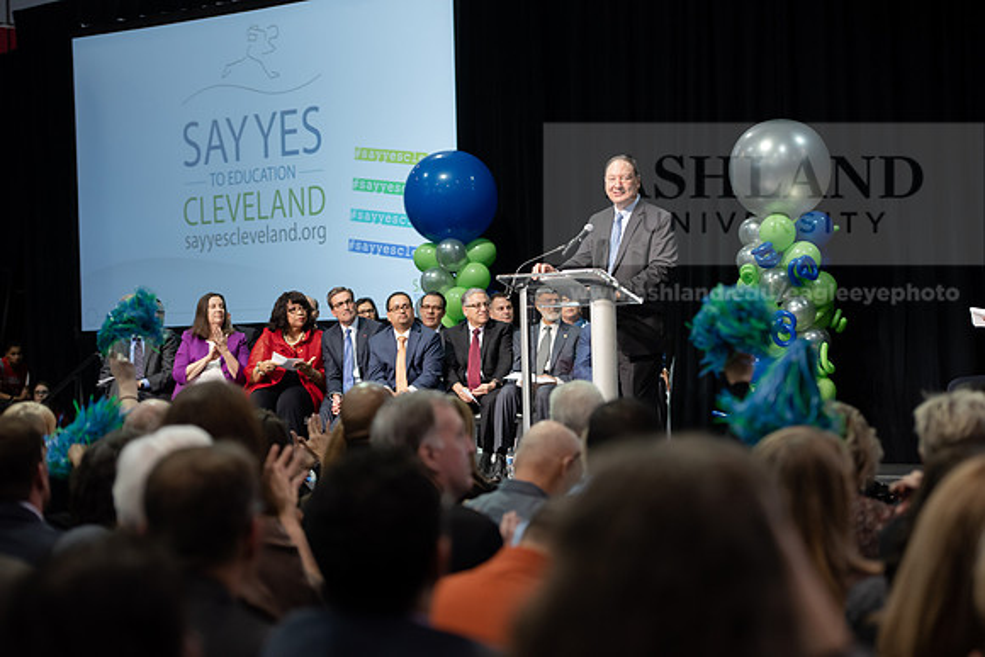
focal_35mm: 86
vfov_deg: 15.9
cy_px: 328
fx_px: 2353
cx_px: 492
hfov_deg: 23.6
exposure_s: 1/200
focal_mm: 86
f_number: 3.5
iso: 1250
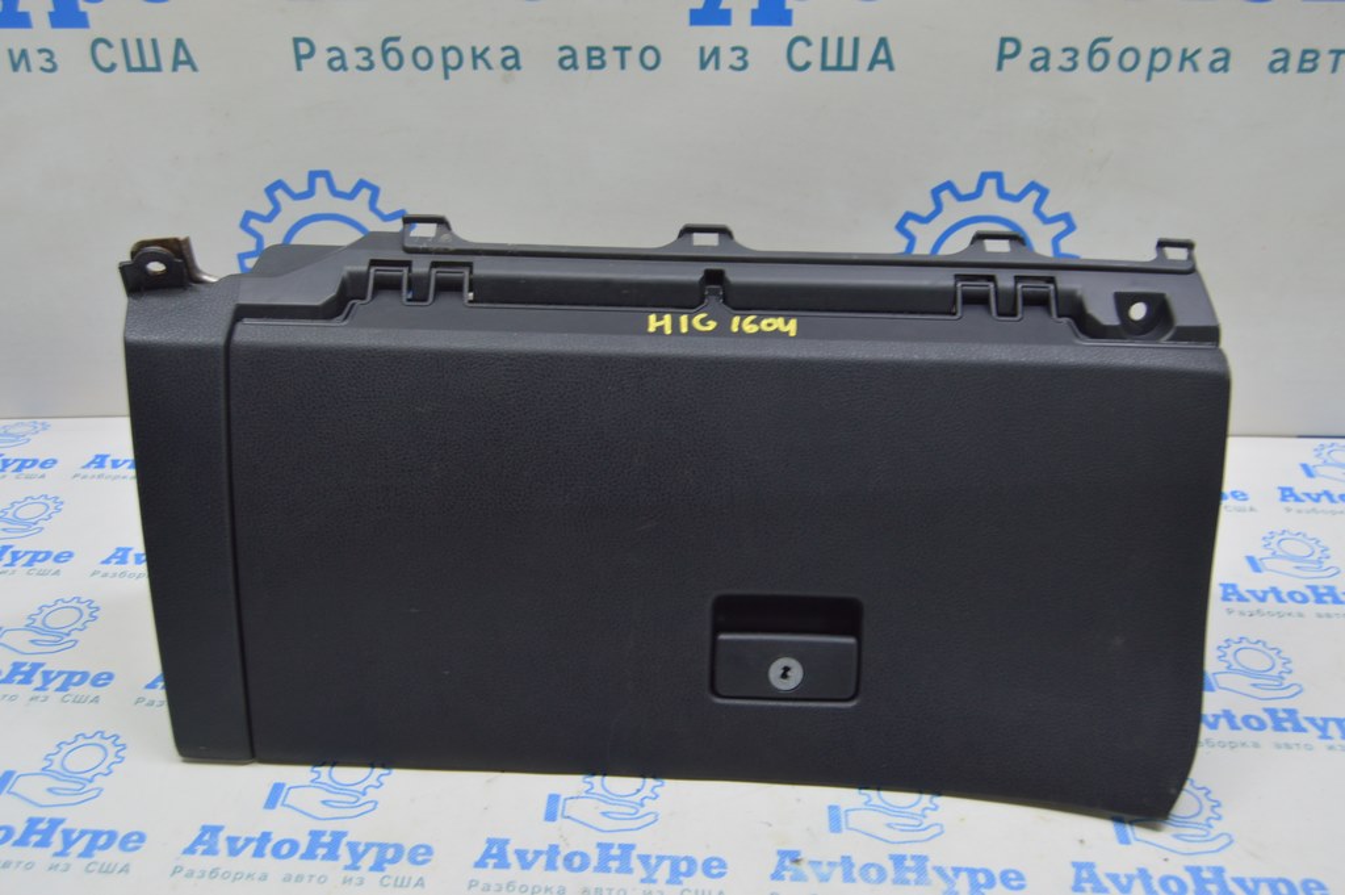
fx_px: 1288
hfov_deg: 55.1
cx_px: 672
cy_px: 448
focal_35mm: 34
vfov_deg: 38.3
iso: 400
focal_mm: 23
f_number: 5.6
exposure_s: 1/20
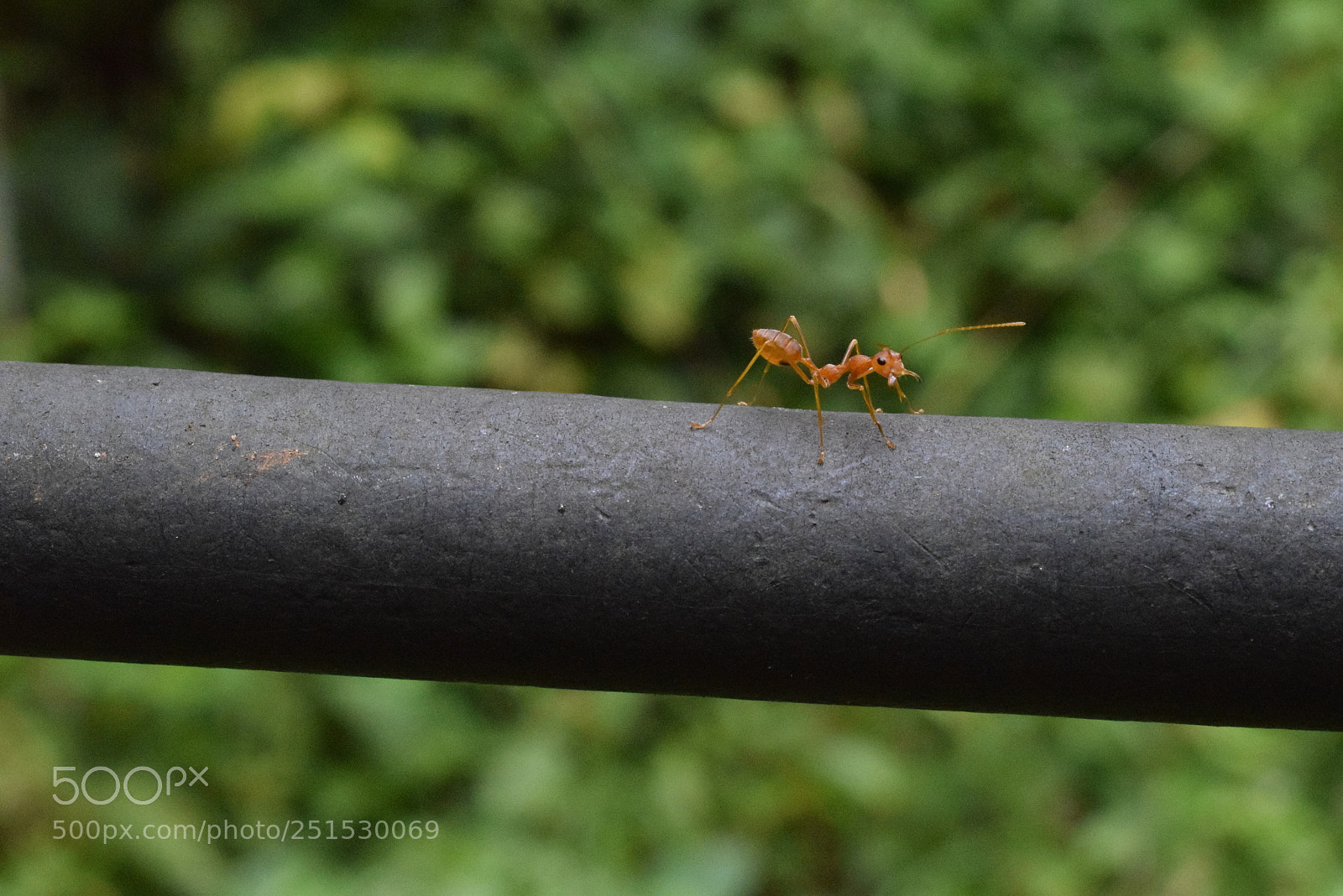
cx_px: 672
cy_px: 448
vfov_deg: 16.6
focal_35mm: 82
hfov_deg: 24.6
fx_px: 3079
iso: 6400
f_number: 18
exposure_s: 1/640
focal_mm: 55
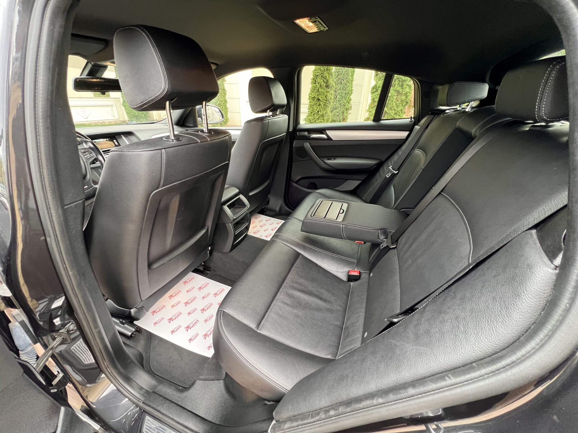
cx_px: 289
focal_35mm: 13
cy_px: 216
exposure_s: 1/60
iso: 320
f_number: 1.8
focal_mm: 1.57
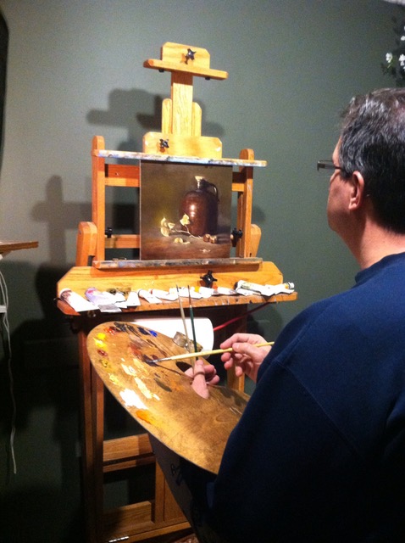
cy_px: 272
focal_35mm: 35
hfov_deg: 40.6
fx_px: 547
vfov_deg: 52.7
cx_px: 202
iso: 640
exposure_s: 1/15
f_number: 2.8
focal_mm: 3.85
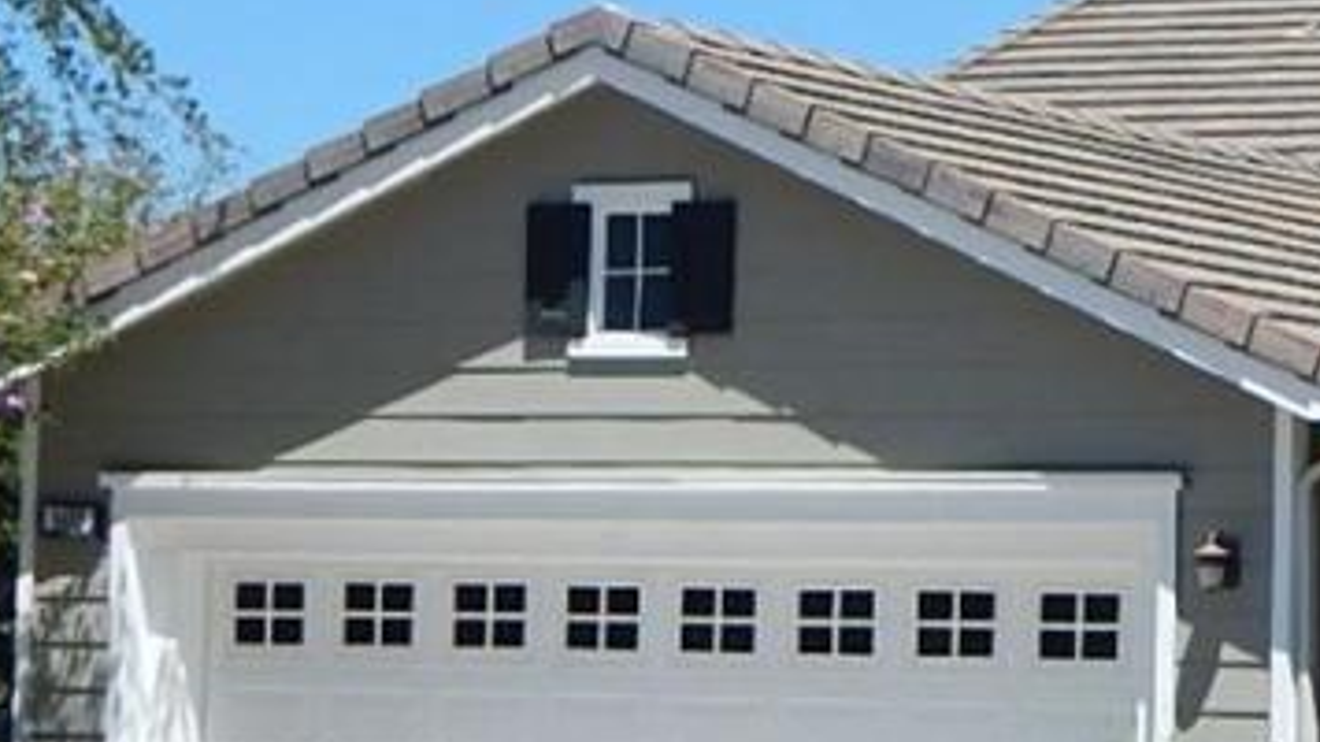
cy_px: 579
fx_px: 5214
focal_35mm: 149
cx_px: 2084
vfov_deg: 8.1
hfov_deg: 13.5
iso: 125
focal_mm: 6.8
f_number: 6.9
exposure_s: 1/400
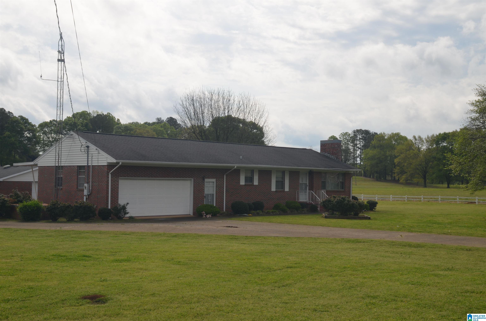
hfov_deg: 46.5
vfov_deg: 31.7
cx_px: 243
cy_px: 160
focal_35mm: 42
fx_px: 566
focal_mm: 28
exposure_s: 1/200
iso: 100
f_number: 11
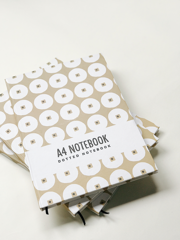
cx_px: 90
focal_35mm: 57
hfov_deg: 25.7
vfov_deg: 33.8
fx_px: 395
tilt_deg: -54.4
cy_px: 120
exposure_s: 1/100
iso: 25
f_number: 2.8
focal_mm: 6.6
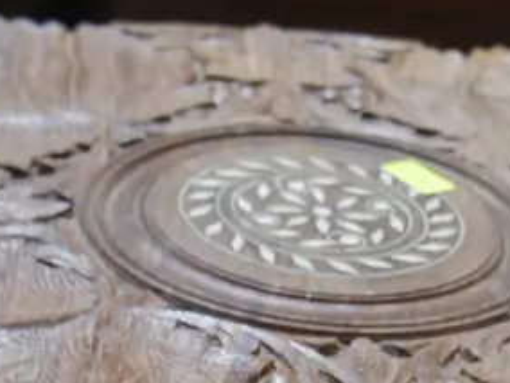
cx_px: 348
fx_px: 1488
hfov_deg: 19.4
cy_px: 485
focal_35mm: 101
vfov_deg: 14.1
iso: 320
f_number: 3.5
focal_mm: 14
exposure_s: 1/60
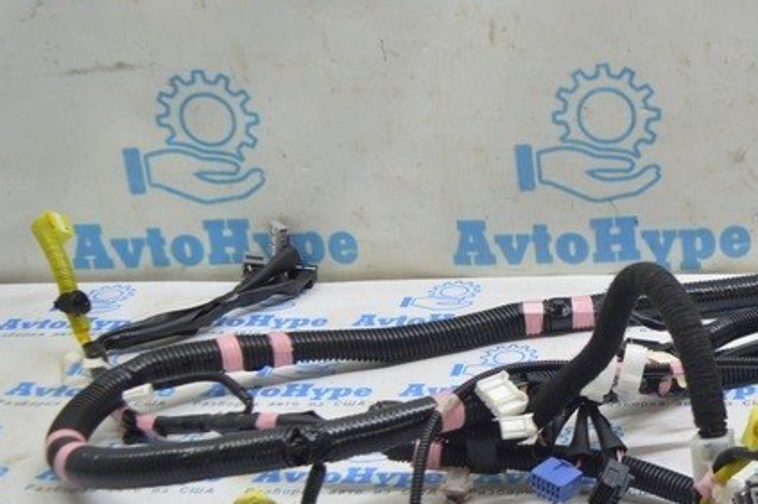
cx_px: 735
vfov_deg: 17.8
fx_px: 1603
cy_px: 304
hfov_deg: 25.5
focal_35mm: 76
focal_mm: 21
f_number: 3.8
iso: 400
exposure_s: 1/40
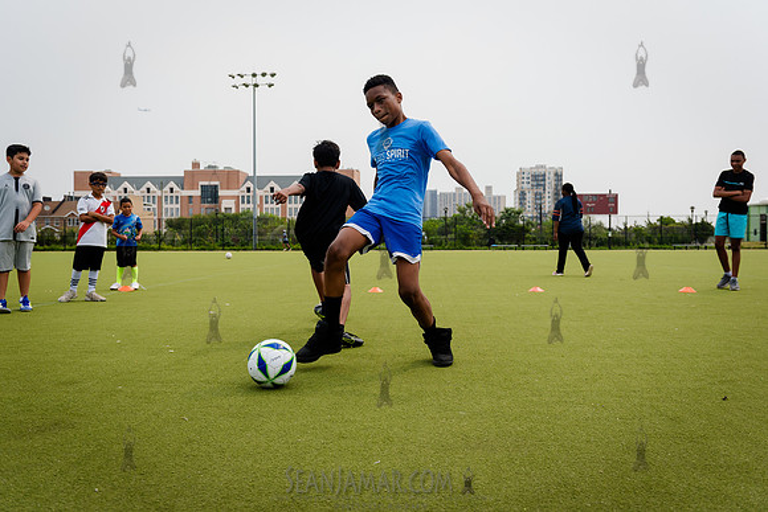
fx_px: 685
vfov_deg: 41.0
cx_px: 384
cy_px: 256
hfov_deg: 58.5
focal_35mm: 32
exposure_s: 1/2000
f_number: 4
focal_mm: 31
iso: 250
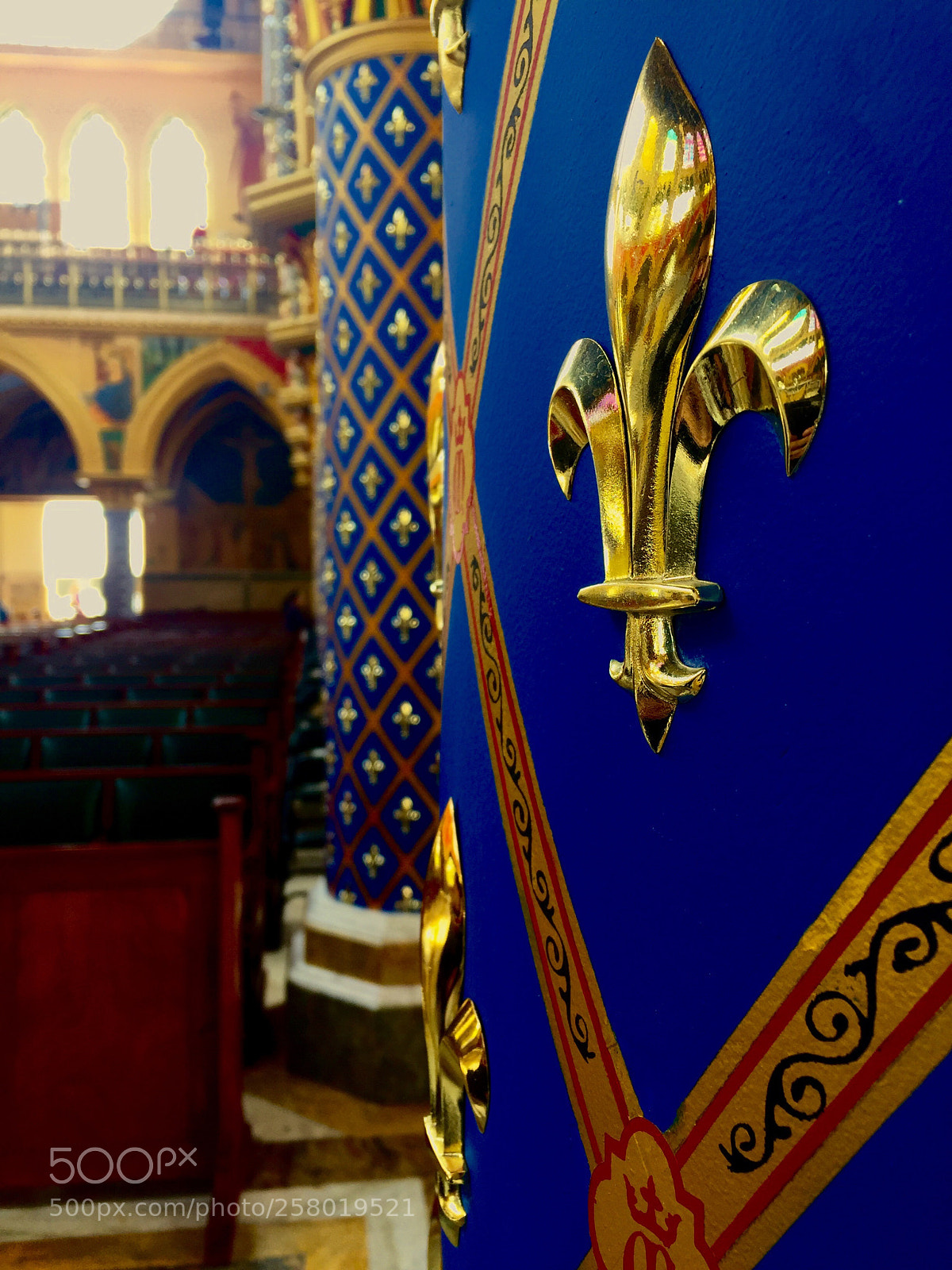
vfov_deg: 61.7
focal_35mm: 29
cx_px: 476
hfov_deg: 48.2
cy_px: 635
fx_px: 1063
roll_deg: +0.1
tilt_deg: -2.6
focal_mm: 4.15
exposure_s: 1/60
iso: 32
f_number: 2.2
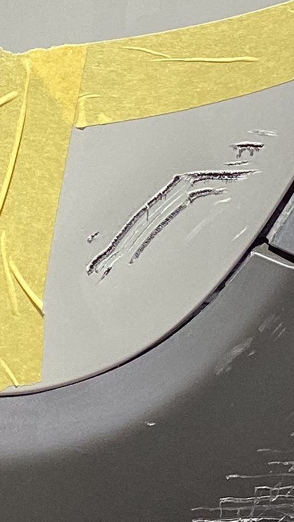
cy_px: 114
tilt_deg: -22.4
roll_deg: -0.9
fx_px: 1802
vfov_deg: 16.4
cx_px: 75
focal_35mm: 130
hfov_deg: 9.3
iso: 25
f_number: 2.4
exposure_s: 1/1274
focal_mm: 3.3
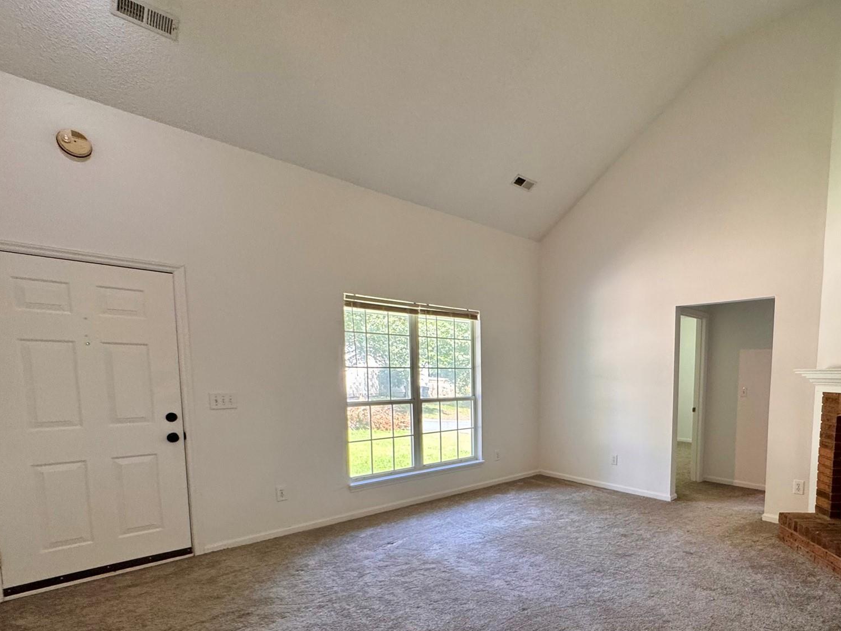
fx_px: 462
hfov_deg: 82.5
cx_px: 541
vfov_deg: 66.9
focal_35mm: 19
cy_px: 419
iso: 250
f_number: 2.2
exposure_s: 1/120
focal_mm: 2.22
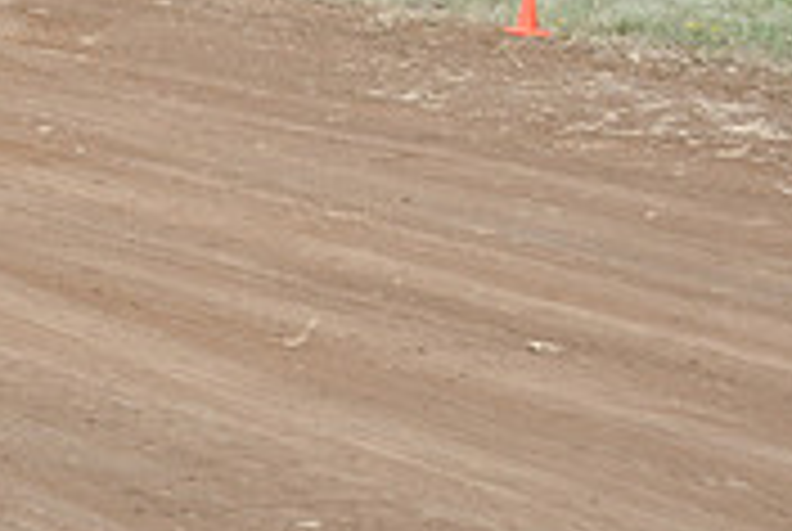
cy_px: -160
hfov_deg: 6.6
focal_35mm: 306
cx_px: -360
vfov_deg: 4.5
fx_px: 6743
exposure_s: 1/320
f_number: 9
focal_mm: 62
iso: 100
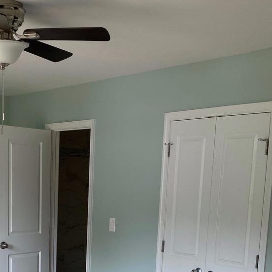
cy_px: 293
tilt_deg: -10.3
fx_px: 569
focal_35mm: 64
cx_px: 74
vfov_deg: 25.1
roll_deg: -1.6
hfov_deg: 26.6
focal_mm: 4.25
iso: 80
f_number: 1.8
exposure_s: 1/60
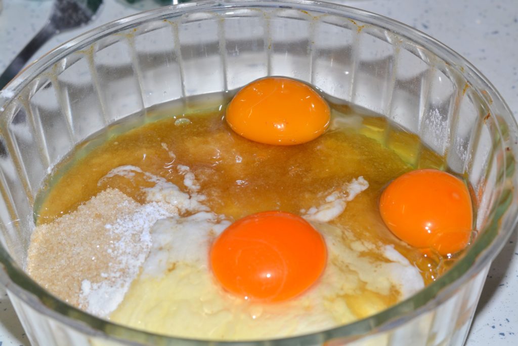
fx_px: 1079
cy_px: 173
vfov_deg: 18.2
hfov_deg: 27.0
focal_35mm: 75
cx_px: 259
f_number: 8
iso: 100
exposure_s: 1/60
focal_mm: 50
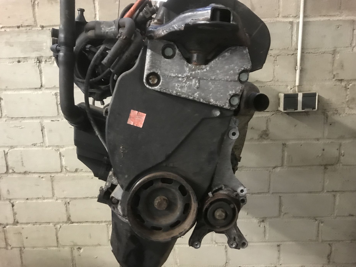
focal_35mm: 29
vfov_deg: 48.2
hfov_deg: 61.7
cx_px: 177
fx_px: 298
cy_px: 132
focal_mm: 3.99
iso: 80
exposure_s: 1/5
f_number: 1.8
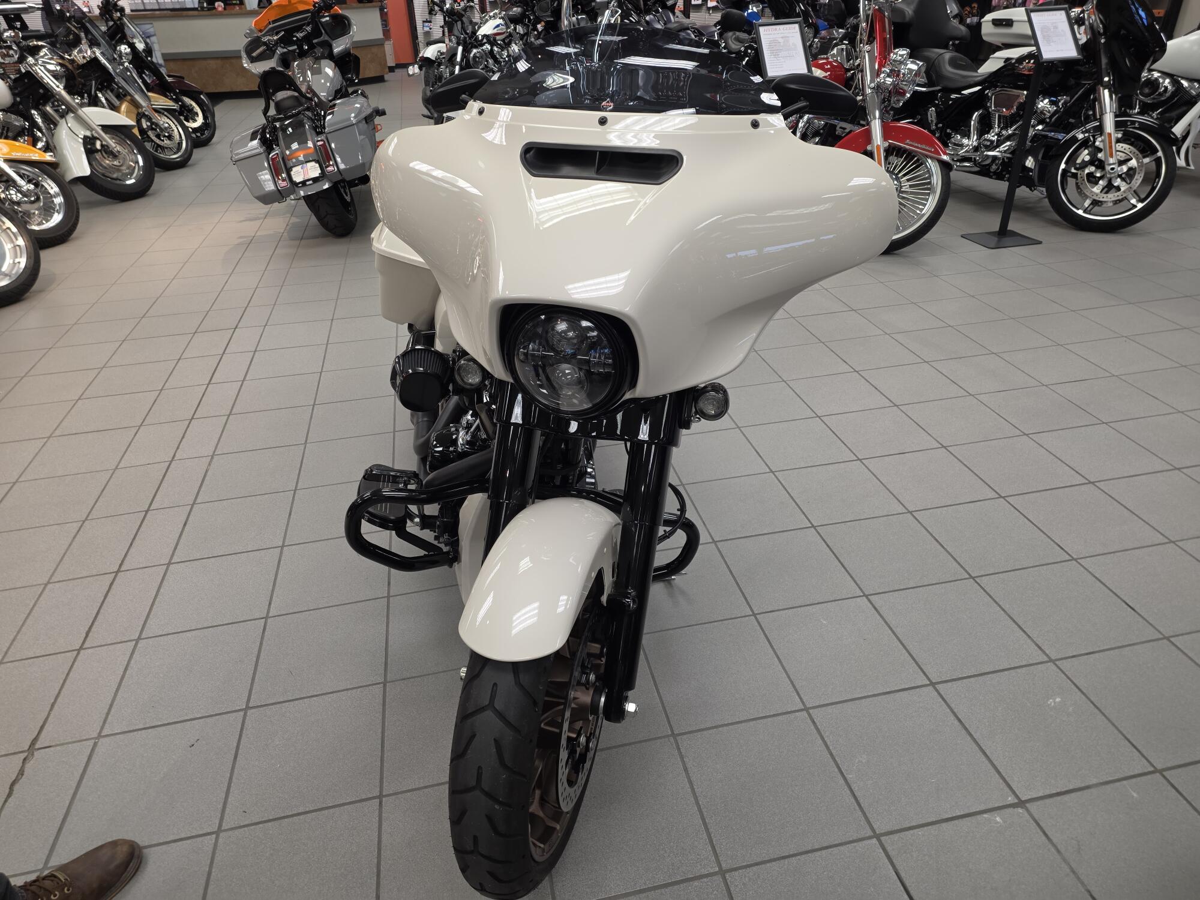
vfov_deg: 58.9
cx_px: 600
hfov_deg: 73.9
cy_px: 450
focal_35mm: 23
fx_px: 797
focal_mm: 6.25
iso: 125
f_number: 1.7
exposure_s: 1/120
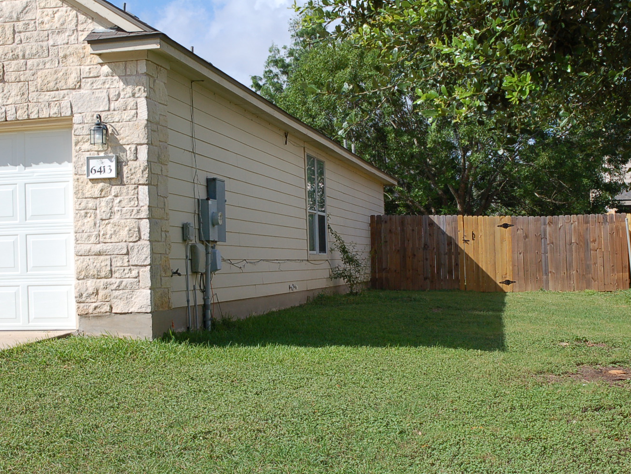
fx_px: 1049
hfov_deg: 33.5
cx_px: 293
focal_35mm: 58
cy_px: 235
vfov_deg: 25.4
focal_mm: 35
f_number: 10
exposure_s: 1/400
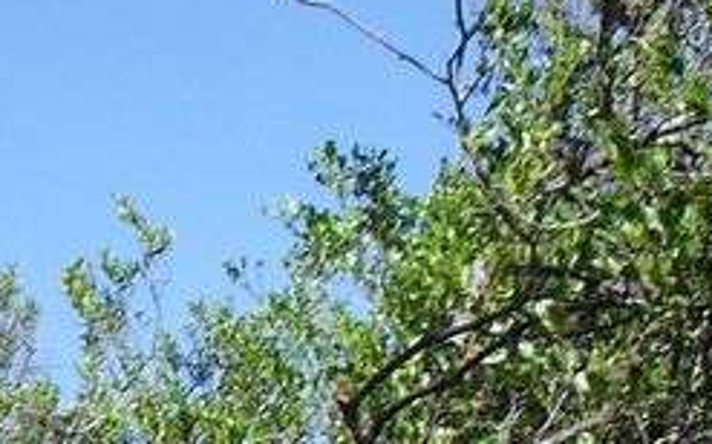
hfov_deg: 12.0
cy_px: 629
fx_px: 3161
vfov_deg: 7.9
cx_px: -481
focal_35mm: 163
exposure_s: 1/90
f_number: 8.3
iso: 80
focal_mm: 6.3
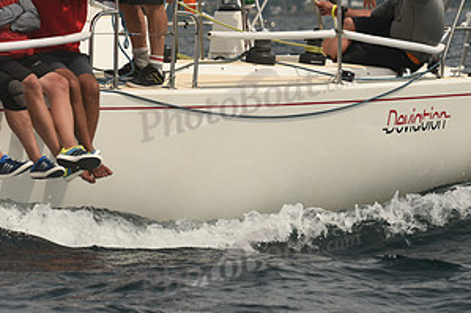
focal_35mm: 388
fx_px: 5073
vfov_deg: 3.5
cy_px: 42
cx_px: 58
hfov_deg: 5.3
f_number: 7.1
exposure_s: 1/1000
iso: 250
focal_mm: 200
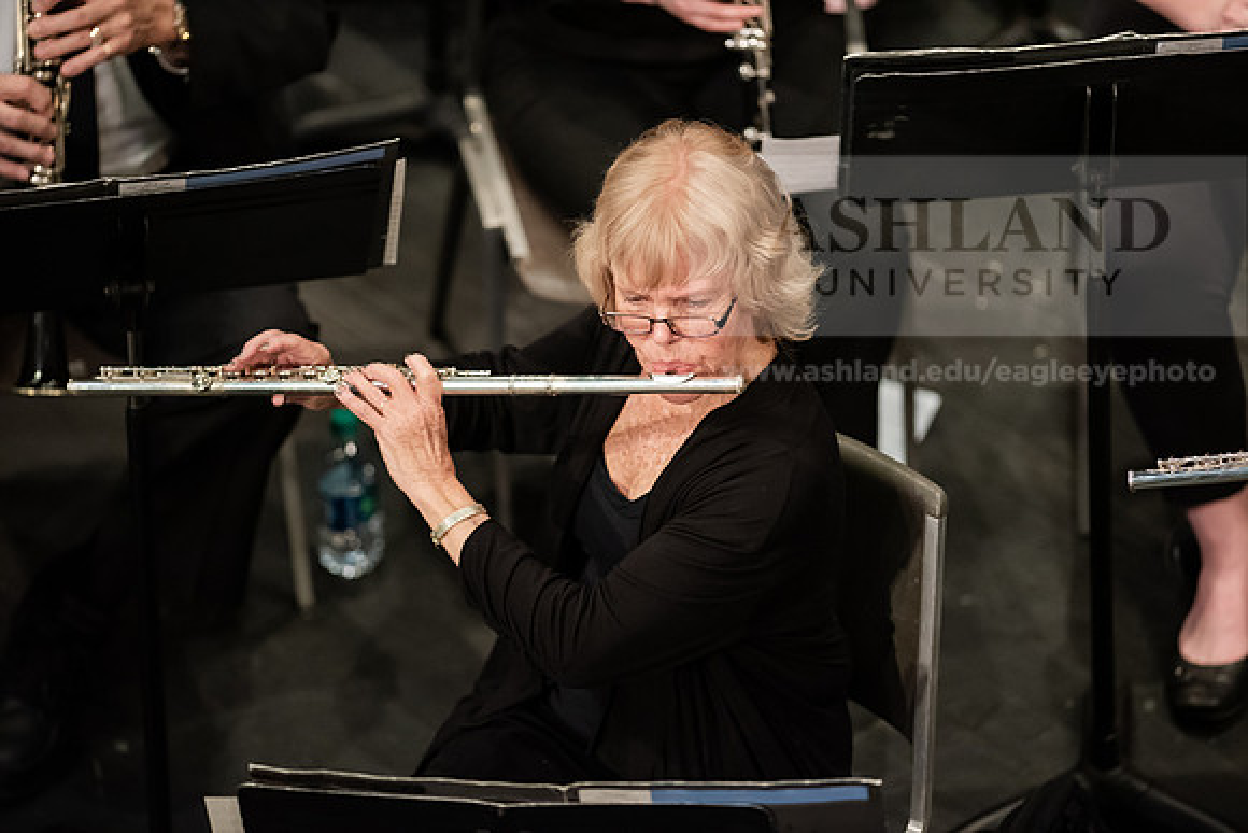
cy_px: 416
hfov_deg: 6.9
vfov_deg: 4.6
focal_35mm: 300
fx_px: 10402
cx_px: 624
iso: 3200
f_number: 2.8
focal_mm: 300
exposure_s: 1/320
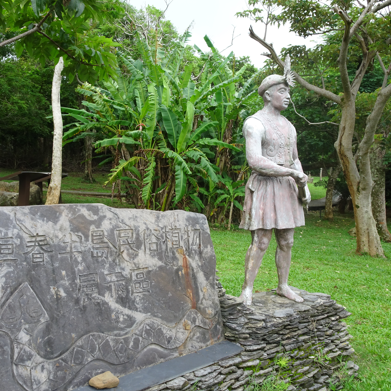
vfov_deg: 48.4
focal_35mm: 34
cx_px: 187
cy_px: 192
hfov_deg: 48.4
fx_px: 434
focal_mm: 4.75
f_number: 3.5
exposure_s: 1/125
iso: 80
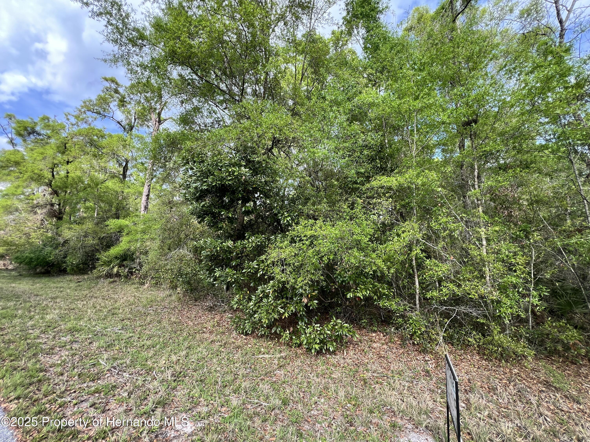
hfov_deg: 106.2
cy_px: 221
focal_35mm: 13
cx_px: 295
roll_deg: -1.7
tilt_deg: +7.5
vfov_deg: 89.9
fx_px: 222
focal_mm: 1.57
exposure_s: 1/261
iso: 32
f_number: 1.8
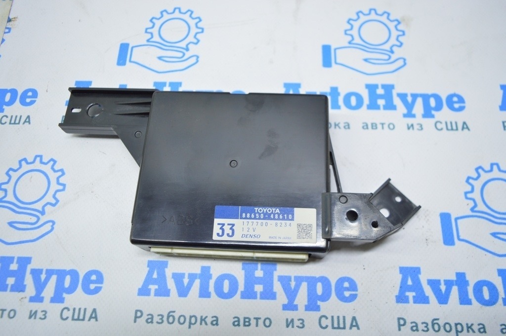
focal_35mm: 27
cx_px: 253
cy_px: 168
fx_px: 379
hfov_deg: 67.4
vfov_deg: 47.9
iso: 400
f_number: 3.5
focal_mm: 18
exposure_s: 1/40
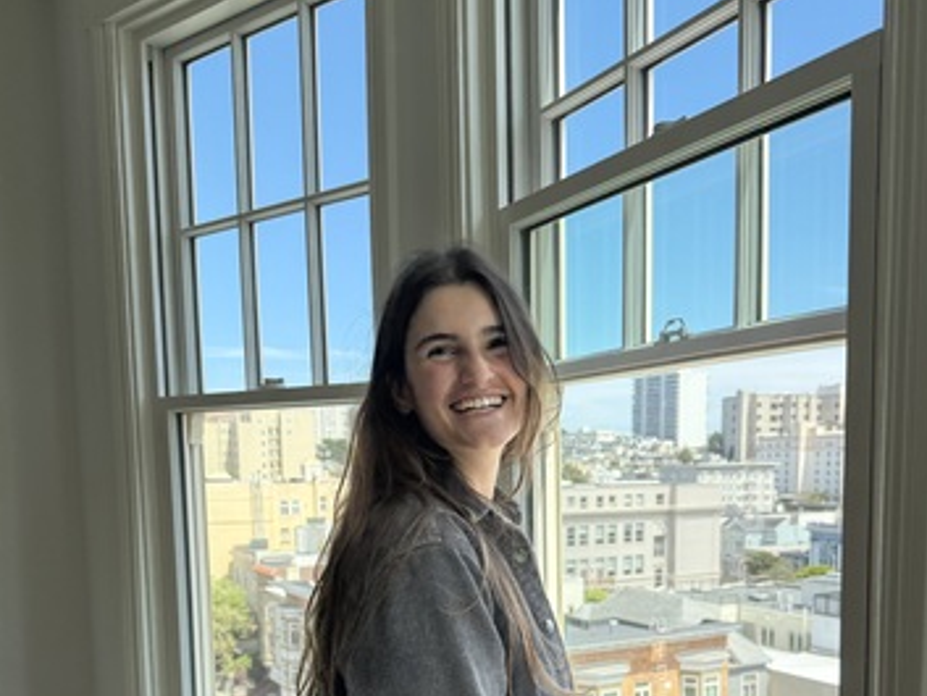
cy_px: 562
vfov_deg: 40.0
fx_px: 911
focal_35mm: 34
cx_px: 490
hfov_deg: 53.9
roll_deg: -0.7
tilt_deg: -2.9
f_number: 1.78
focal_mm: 6.76
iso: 100
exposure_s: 1/1770
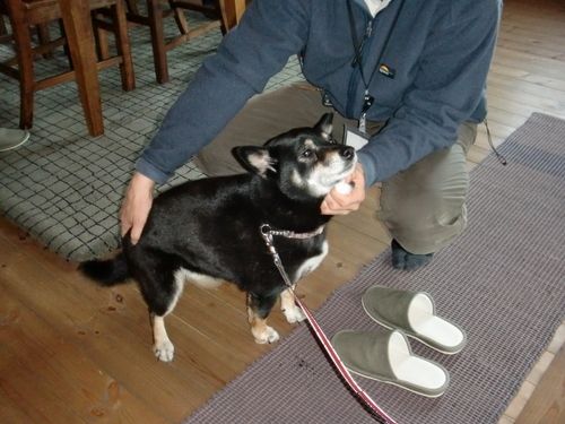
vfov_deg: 37.7
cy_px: 212
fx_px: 620
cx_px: 282
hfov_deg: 49.0
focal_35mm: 38
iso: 400
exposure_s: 1/40
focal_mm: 6.66
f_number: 3.9
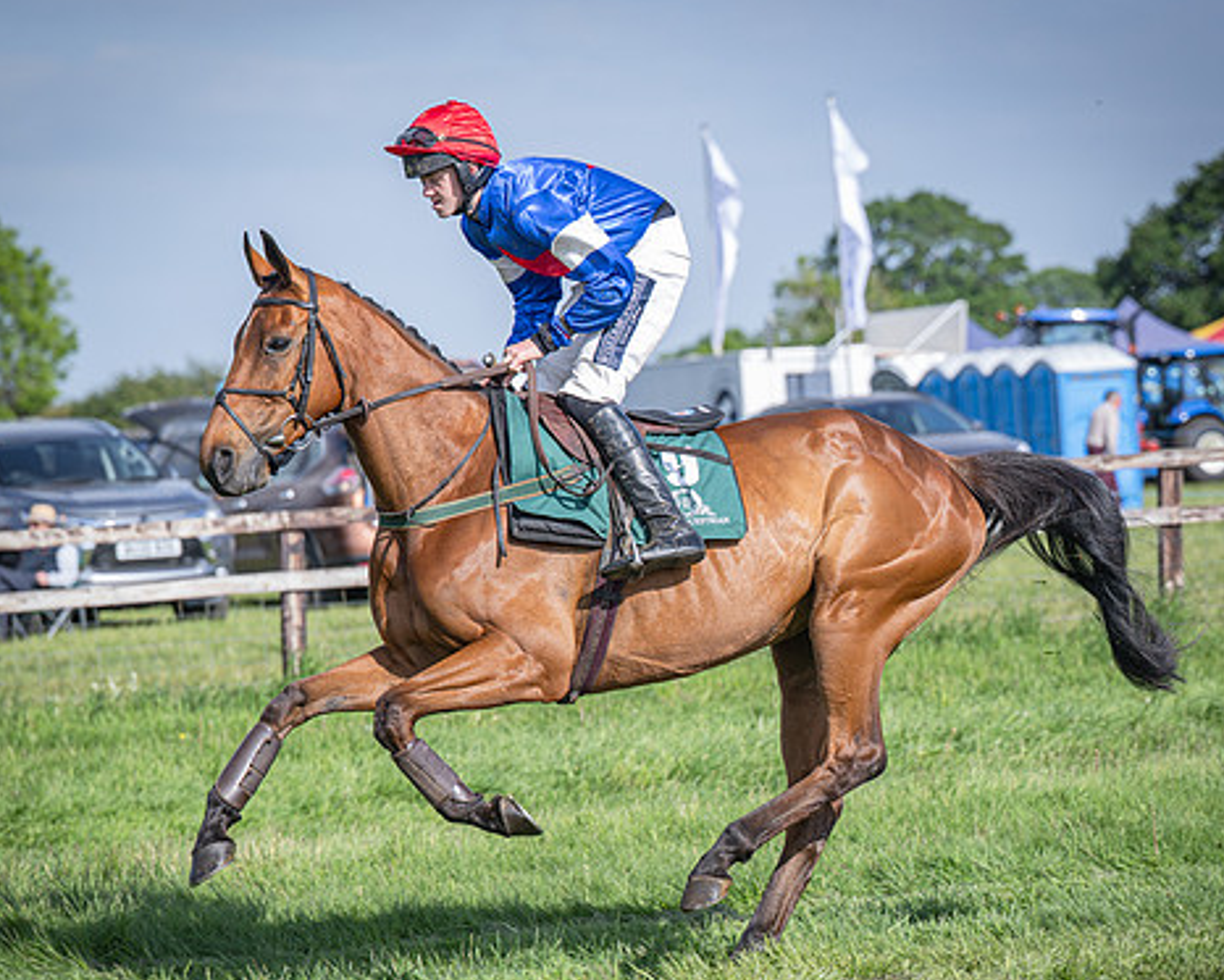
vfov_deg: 8.5
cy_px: 699
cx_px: 774
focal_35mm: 182
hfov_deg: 10.6
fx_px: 6594
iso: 200
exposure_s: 1/1600
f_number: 3.5
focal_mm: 110
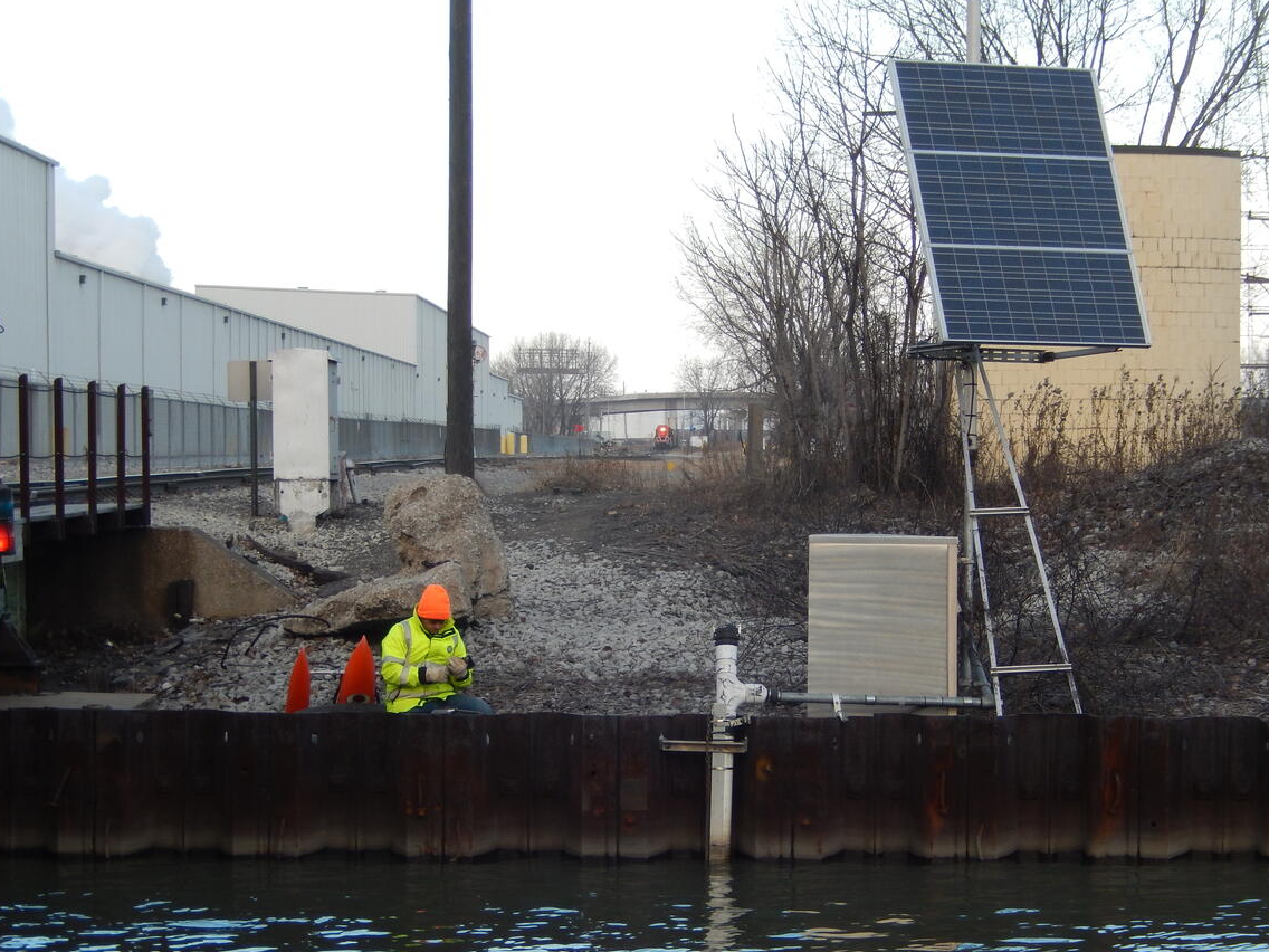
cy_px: 546
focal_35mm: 100
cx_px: 646
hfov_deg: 19.6
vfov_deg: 14.8
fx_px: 3666
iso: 125
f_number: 5.1
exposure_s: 1/100
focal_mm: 15.2
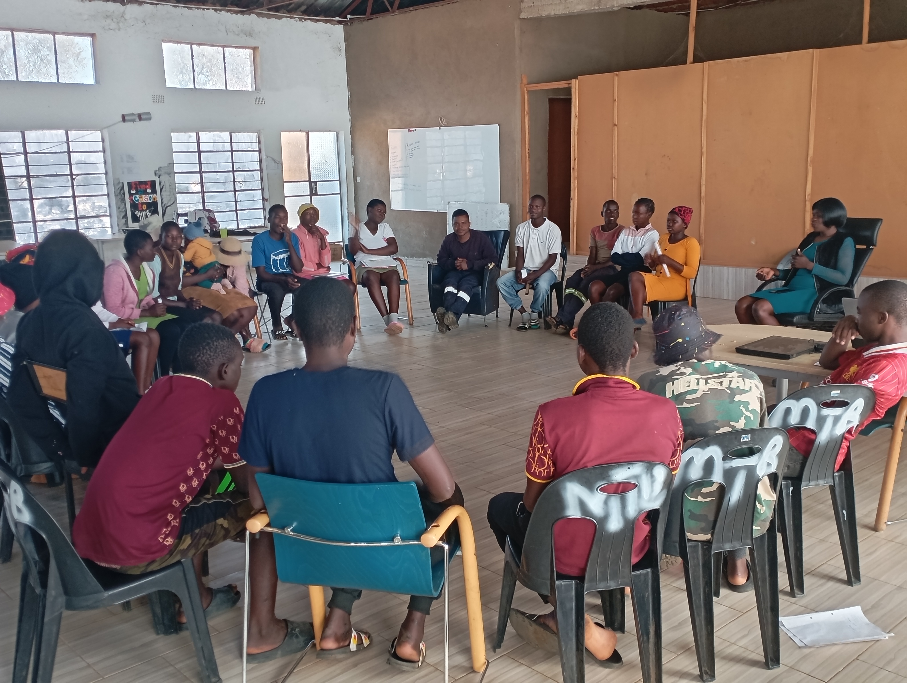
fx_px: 735
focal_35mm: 28
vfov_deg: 49.9
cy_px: 342
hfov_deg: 63.4
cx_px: 454
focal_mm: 4.27
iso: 121
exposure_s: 1/33.3
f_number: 1.8
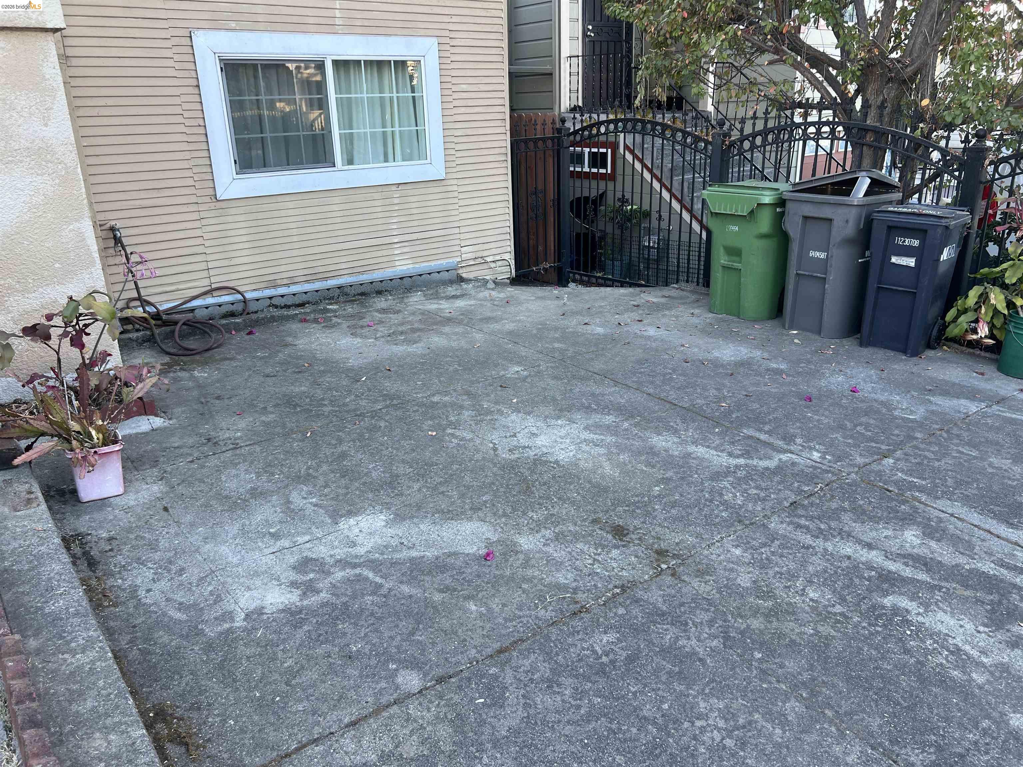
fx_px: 768
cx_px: 512
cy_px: 384
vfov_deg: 53.1
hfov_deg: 67.3
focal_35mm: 26
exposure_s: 1/164
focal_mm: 5.7
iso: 40
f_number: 1.5
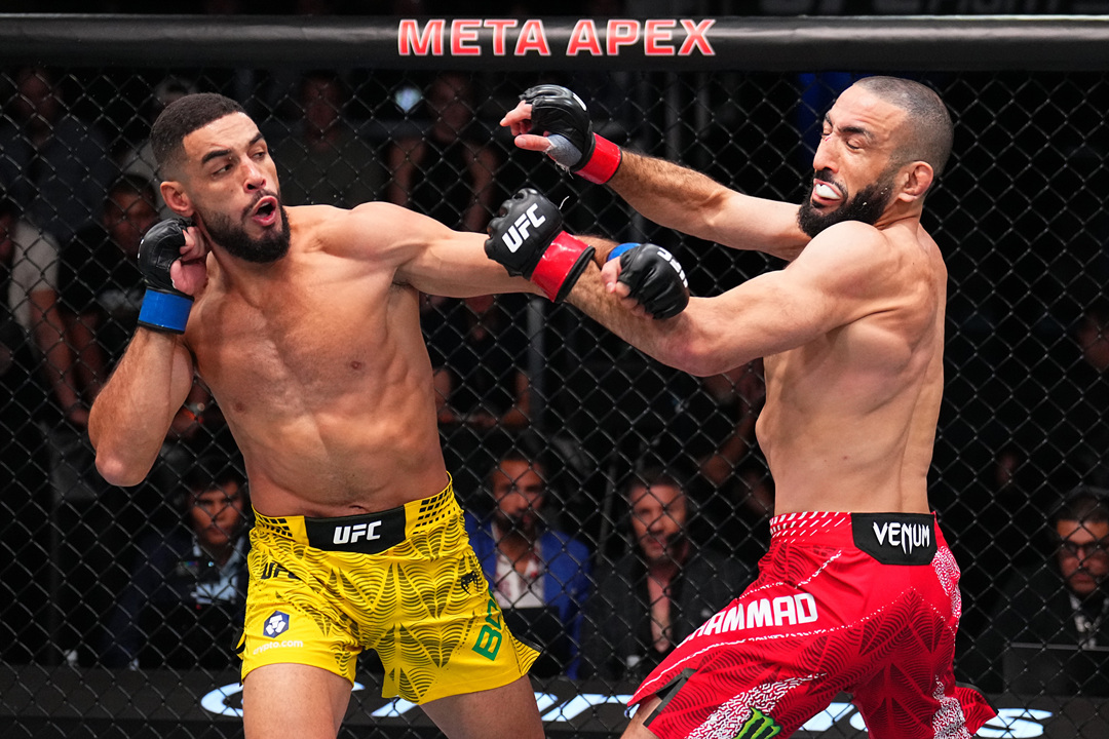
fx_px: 2495
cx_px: 554
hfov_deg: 25.1
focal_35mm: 81
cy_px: 370
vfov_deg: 16.9
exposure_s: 1/1600
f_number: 2.8
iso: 5000
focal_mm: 81
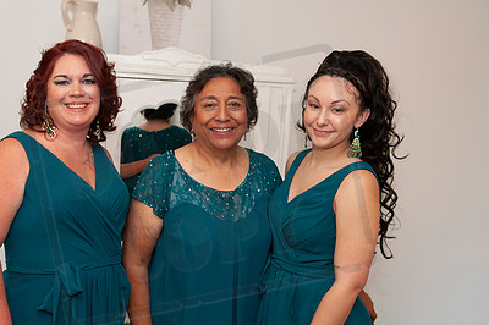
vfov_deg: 29.8
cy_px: 189
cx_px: 200
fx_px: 611
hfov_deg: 43.5
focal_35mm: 45
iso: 400
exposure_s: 1/100
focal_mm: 31
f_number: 4
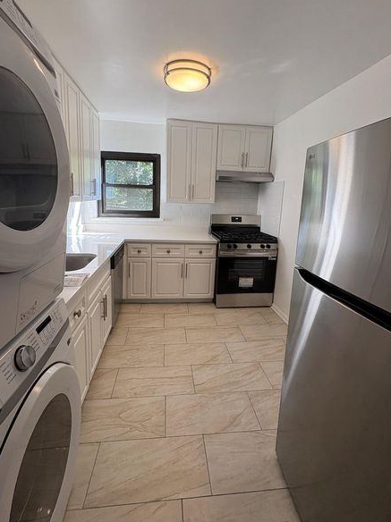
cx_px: 192
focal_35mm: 16
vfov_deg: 94.3
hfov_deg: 78.0
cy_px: 236
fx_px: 241
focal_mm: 2.22
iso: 80
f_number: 2.2
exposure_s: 1/120
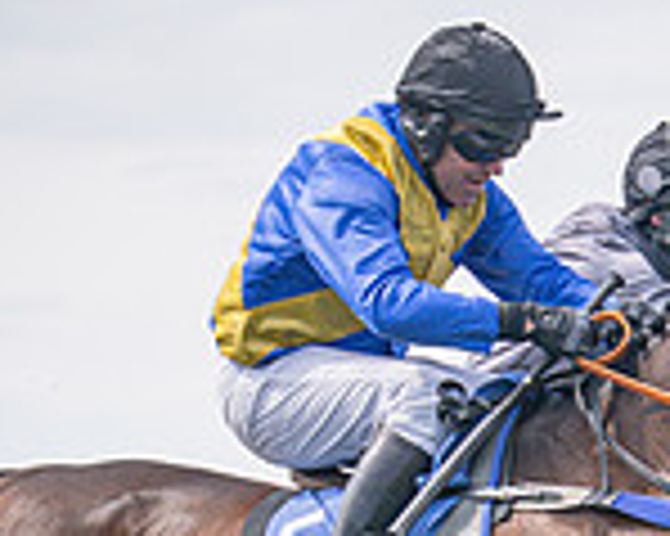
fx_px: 10146
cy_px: 694
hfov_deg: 3.8
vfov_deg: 3.0
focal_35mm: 512
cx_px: 453
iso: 200
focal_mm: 98
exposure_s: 1/3200
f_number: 4
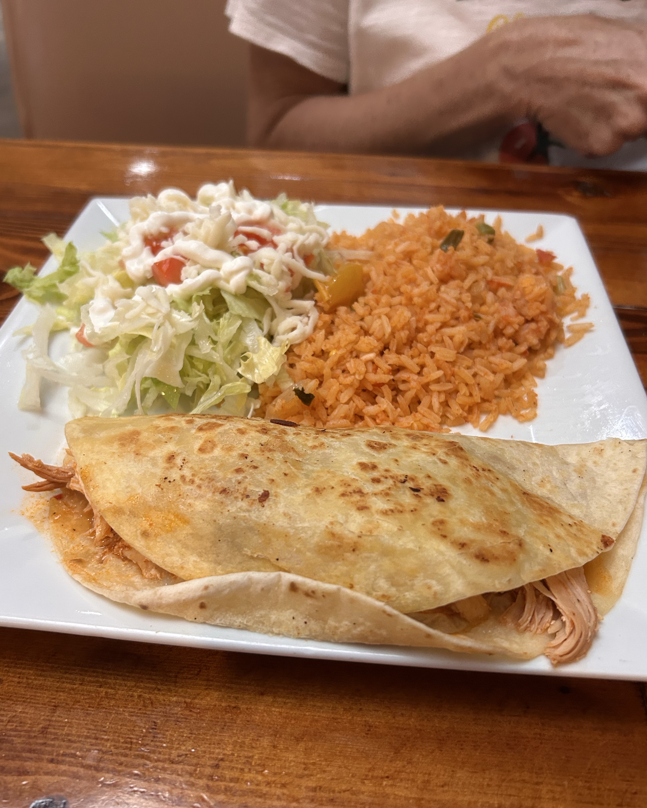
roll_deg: -1.4
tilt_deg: -42.1
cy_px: 439
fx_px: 670
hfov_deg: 51.5
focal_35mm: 28
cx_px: 323
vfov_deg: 62.1
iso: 320
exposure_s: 1/60
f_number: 1.5
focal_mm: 5.7
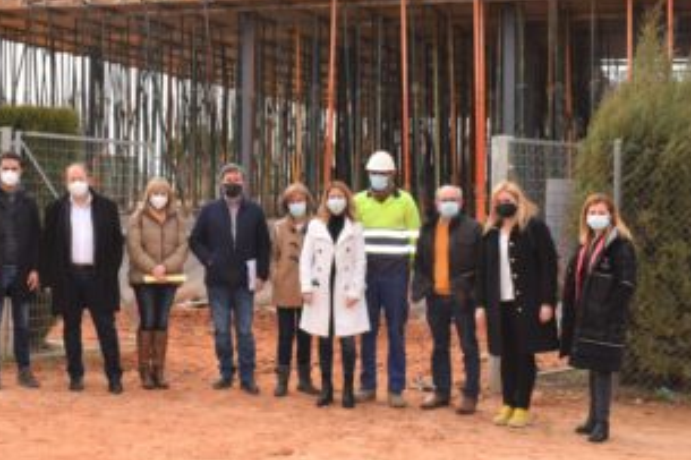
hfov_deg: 32.6
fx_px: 1132
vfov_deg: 22.7
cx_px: 102
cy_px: 100
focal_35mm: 59
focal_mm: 20
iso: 100
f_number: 11
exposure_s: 1/200
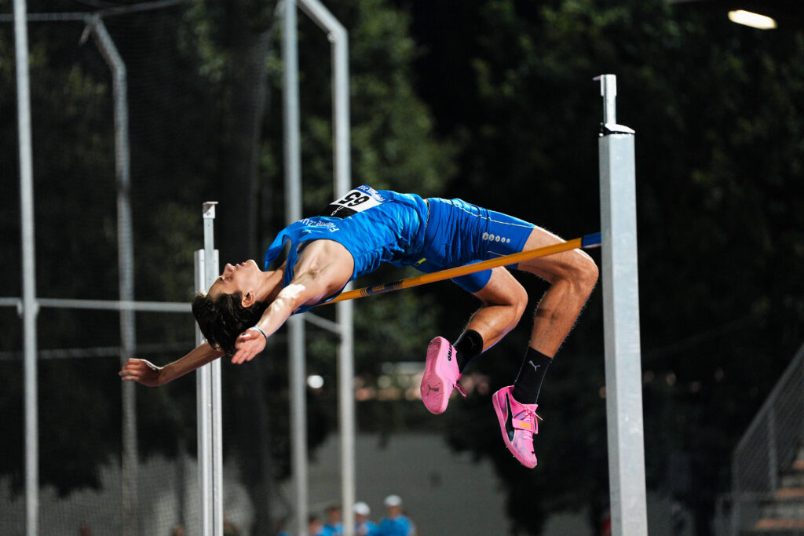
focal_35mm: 158
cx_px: 402
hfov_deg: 13.0
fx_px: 3529
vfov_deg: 8.7
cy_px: 268
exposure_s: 1/1000
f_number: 2.8
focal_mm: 158
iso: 4000
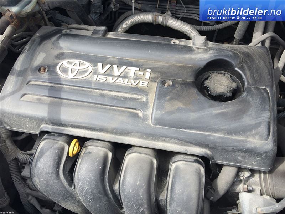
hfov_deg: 61.7
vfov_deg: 48.2
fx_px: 239
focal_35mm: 29
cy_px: 107
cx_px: 142
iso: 32
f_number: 2.2
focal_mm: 4.15
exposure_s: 1/554
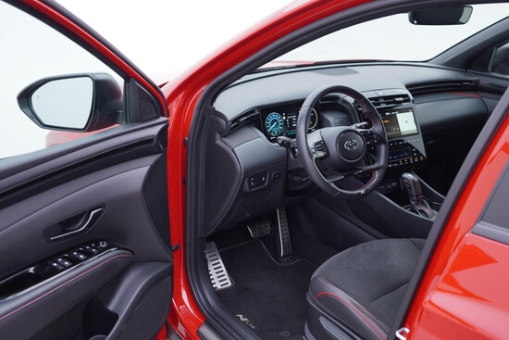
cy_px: 170
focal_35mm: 36
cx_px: 254
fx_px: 509
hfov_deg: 53.1
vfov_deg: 36.9
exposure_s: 1/40
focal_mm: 24
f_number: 2.8
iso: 125
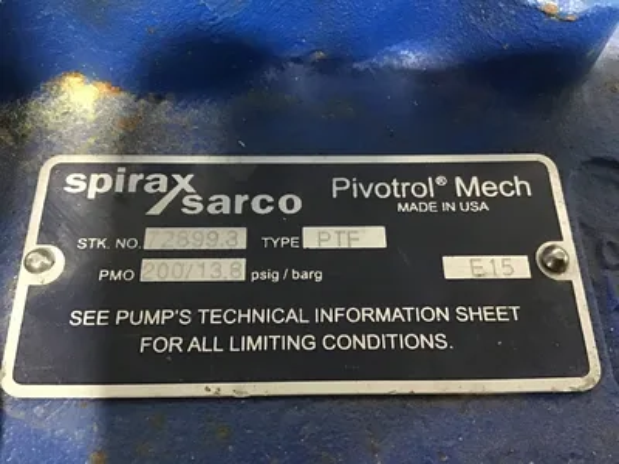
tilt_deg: -65.9
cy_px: 232
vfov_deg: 45.4
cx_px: 310
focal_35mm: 31
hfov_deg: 58.4
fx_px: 554
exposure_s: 1/15
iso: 500
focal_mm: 3.3
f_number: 2.4
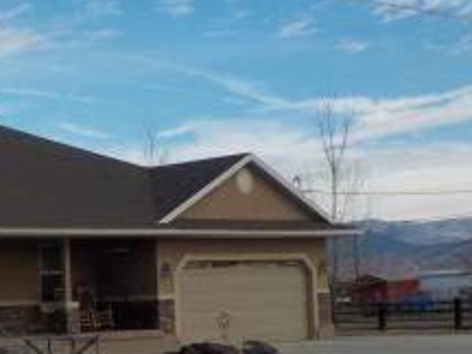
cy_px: 302
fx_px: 1214
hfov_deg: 20.6
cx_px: -85
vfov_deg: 16.4
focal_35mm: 89
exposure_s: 1/1250
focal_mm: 4.1
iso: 125
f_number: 3.3
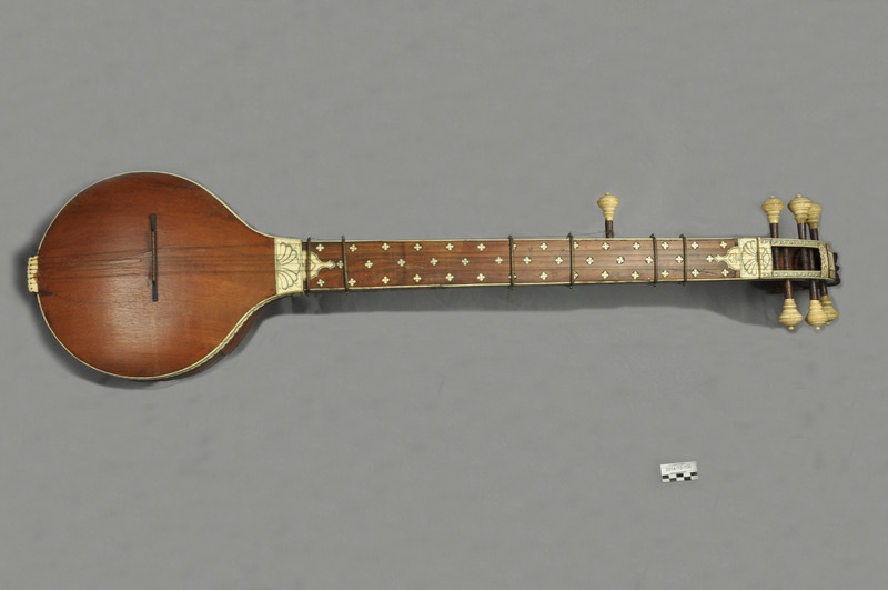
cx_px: 444
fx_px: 1182
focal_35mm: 48
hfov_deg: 41.2
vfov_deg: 28.0
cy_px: 295
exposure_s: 1/8
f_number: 13
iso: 400
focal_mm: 32
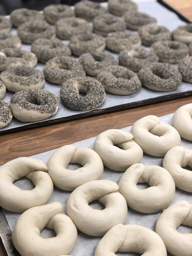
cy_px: 128
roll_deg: -1.5
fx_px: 385
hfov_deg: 28.0
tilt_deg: -38.3
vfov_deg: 36.8
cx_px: 96
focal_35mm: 52
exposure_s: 1/50
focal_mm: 6
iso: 50
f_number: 2.4
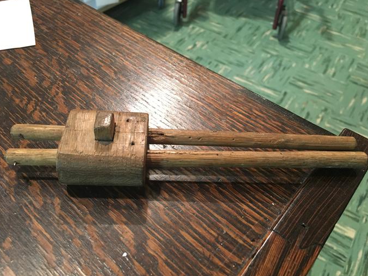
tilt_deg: -48.7
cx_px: 182
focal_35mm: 30
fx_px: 319
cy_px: 140
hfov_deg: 60.0
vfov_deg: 46.8
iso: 200
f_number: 2.2
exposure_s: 1/15
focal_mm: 4.15
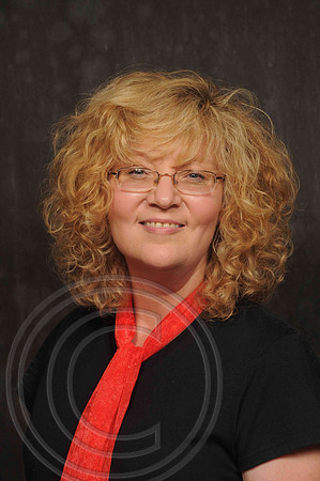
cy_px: 240
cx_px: 160
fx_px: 1403
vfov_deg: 19.5
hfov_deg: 13.0
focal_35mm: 105
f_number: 6.3
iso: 200
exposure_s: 1/60
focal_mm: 70
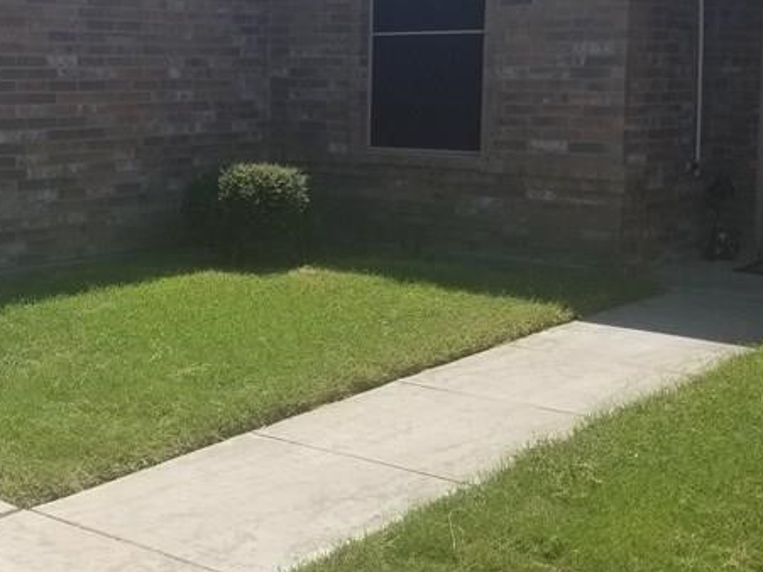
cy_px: 213
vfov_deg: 24.7
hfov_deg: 31.7
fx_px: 1300
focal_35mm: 59
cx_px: 137
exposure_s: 1/2408
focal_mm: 4.3
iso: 50
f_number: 1.7
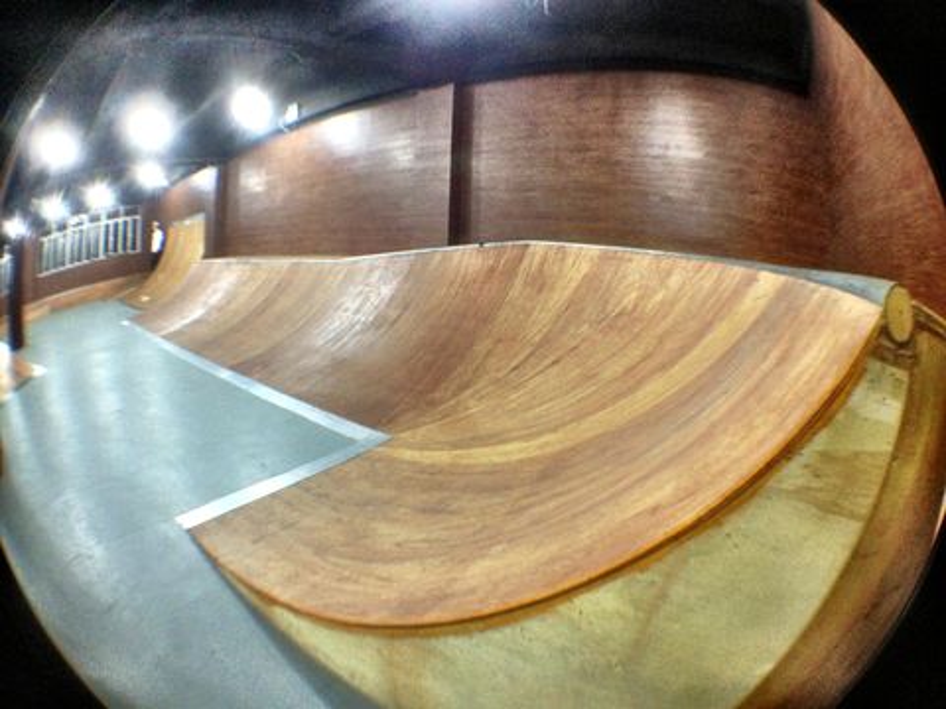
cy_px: 354
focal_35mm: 35
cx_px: 473
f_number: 2.4
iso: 250
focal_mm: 4.28
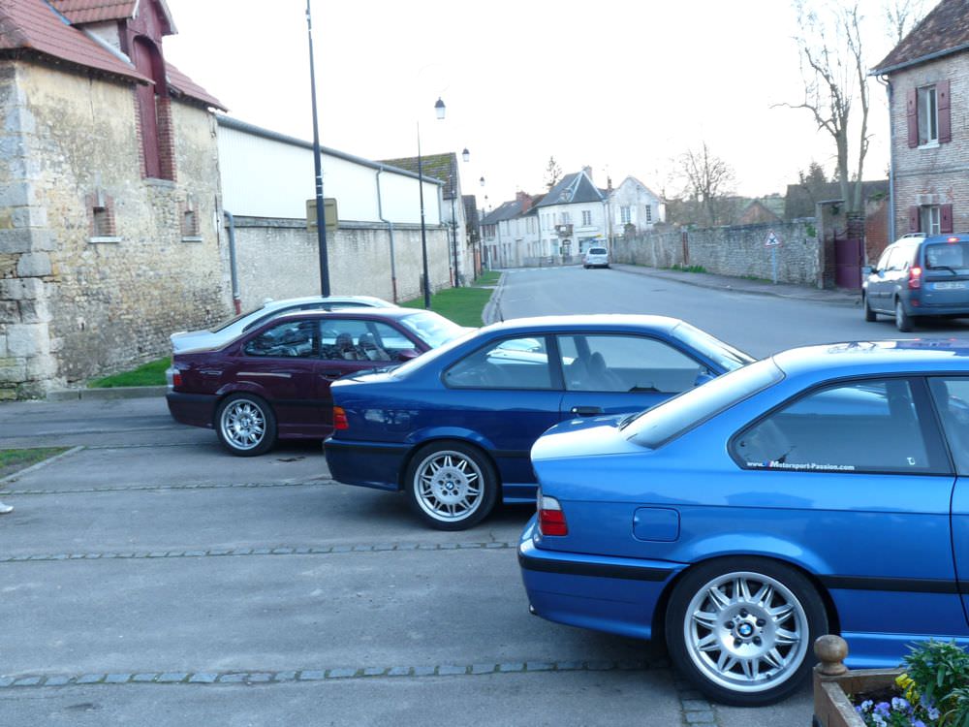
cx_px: 484
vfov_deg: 32.9
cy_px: 364
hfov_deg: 42.9
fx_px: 1232
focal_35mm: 44
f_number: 4.5
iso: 100
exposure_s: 1/30
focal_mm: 6.6
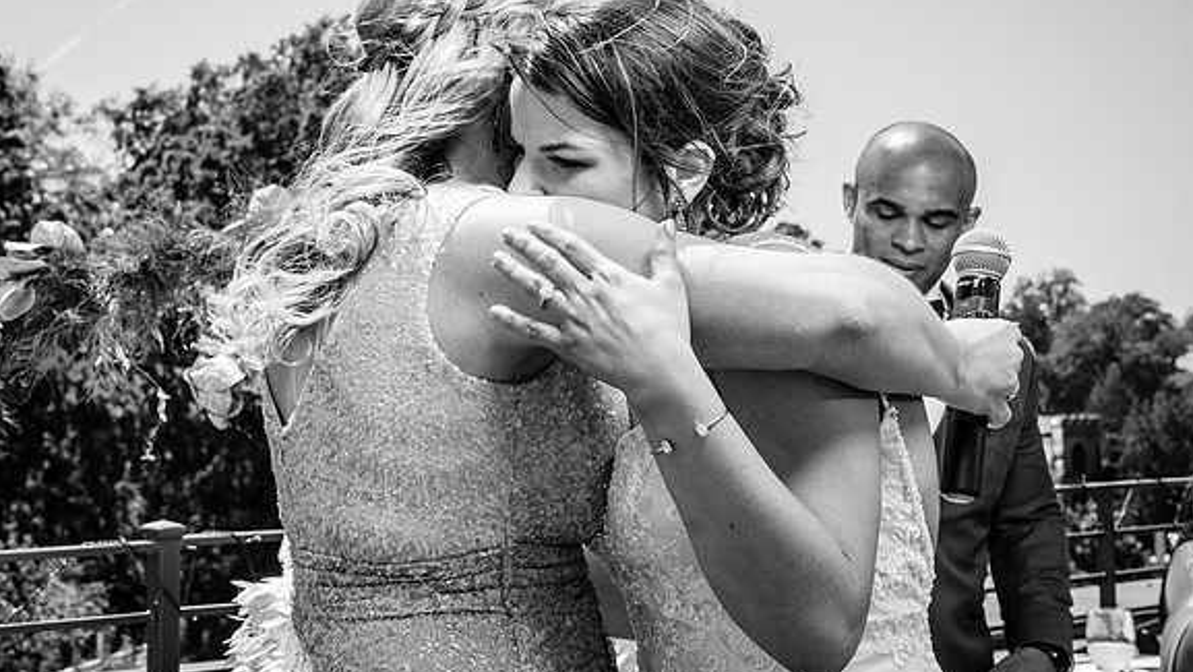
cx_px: 188
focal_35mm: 62
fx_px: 1962
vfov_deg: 19.4
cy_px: 217
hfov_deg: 32.6
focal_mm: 35
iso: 50
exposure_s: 1/250
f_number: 7.1
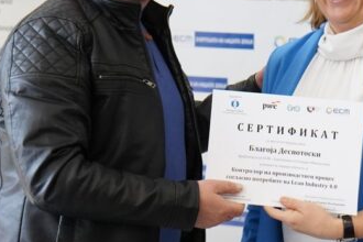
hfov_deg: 10.9
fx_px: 1906
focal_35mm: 189
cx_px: 198
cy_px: 147
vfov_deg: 7.3
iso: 4000
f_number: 5.6
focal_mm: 61
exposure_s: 1/250
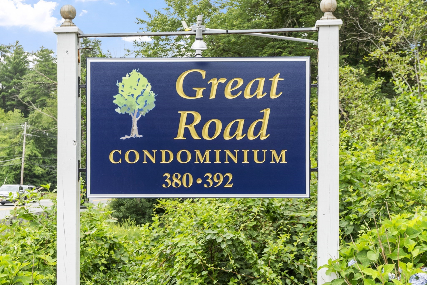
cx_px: 214
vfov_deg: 21.6
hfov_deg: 31.9
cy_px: 142
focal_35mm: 63
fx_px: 747
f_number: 7.1
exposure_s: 1/80
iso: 100
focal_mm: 42
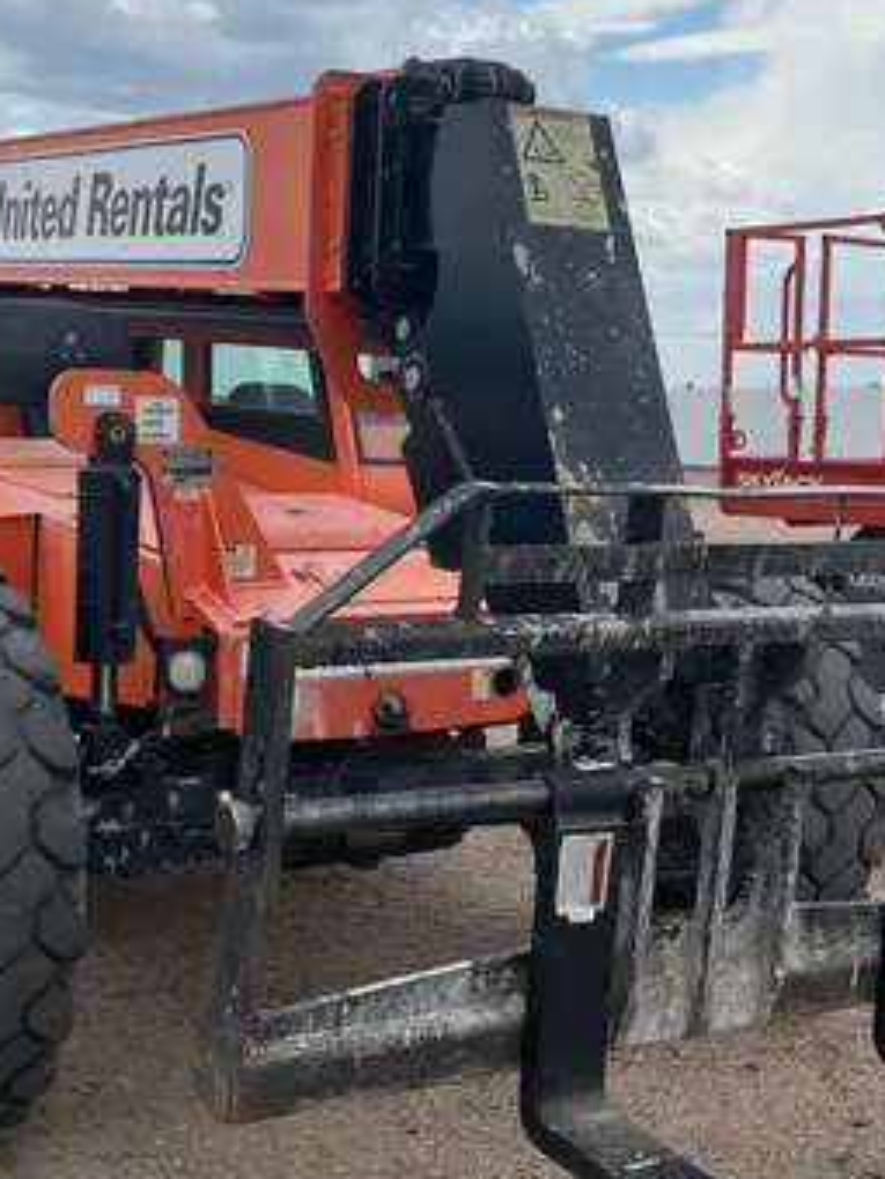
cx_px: 472
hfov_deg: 26.1
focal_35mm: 56
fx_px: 1909
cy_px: 563
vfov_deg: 34.3
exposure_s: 1/4000
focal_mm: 4.2
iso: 32
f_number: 1.6
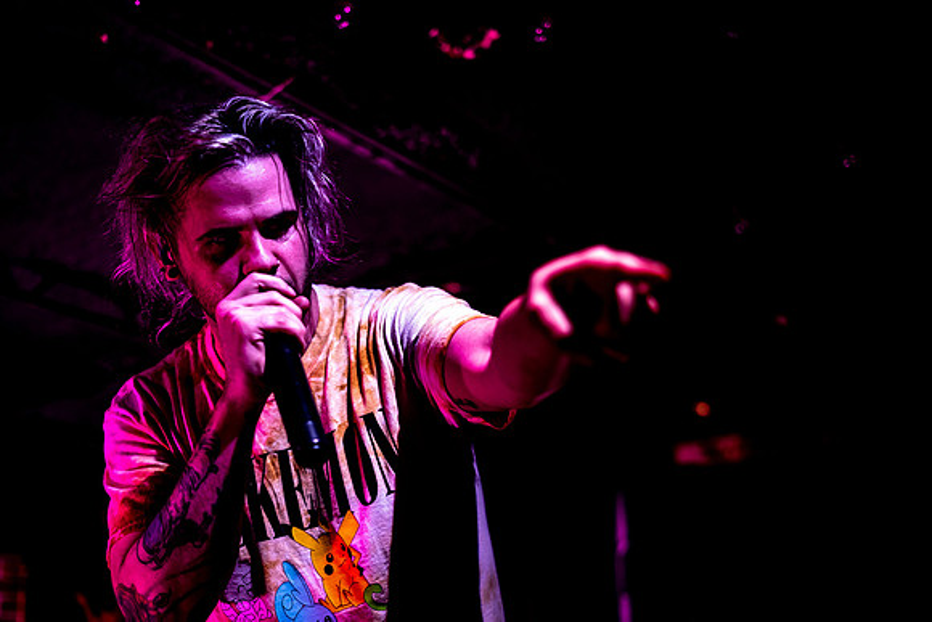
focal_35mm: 50
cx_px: 466
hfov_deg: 39.6
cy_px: 311
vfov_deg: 27.0
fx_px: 1295
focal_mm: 50
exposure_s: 1/160
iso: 640
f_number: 2
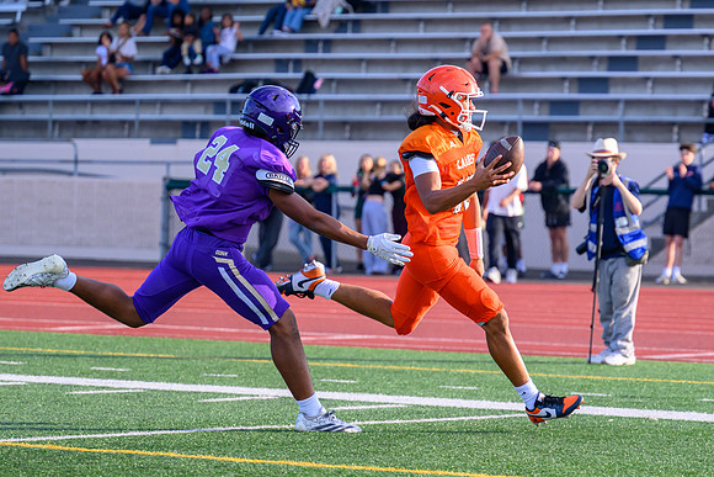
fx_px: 3895
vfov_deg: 7.0
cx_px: 471
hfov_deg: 10.5
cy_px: 217
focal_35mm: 196
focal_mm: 135
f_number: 4
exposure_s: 1/2000
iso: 800
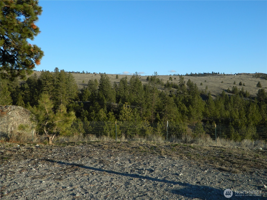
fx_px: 270
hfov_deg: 52.6
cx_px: 134
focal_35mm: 35
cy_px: 100
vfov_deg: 40.7
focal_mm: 6.2
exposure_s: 1/500
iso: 80
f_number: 3.3
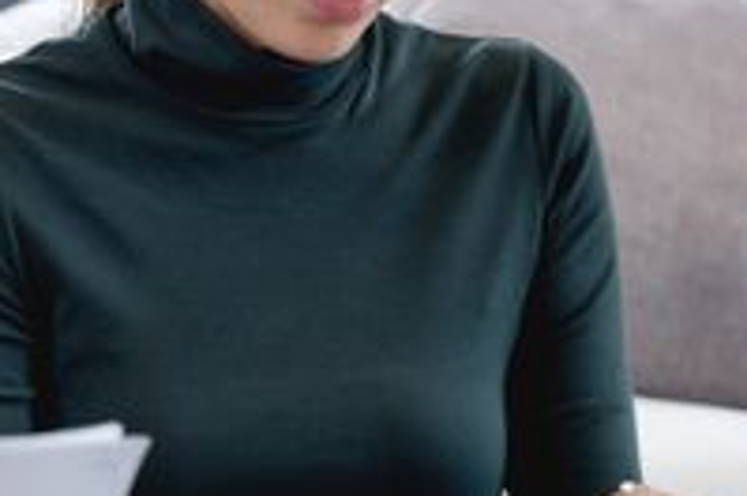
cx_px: -143
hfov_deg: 14.8
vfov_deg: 10.2
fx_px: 2776
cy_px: 310
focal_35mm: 134
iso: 640
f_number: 2.8
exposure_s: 1/200
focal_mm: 41
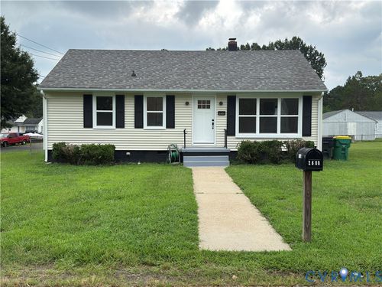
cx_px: 191
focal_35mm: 36
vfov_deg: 39.7
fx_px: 397
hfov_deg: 51.4
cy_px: 144
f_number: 1.78
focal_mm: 6.76
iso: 100
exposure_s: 1/2336
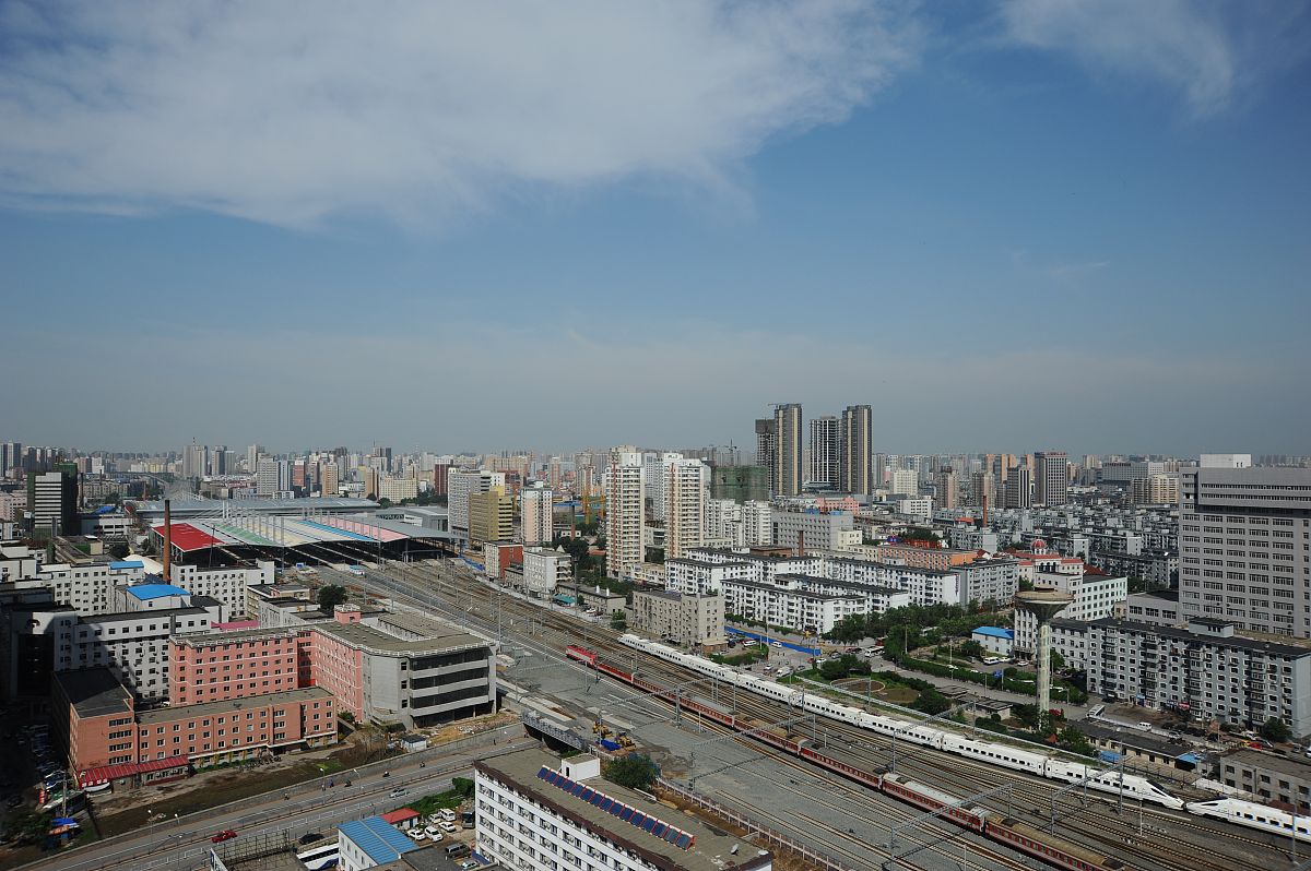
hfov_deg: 73.8
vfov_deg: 53.1
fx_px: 873
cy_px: 436
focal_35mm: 24
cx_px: 656
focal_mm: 24
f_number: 9
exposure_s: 1/1250
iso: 250
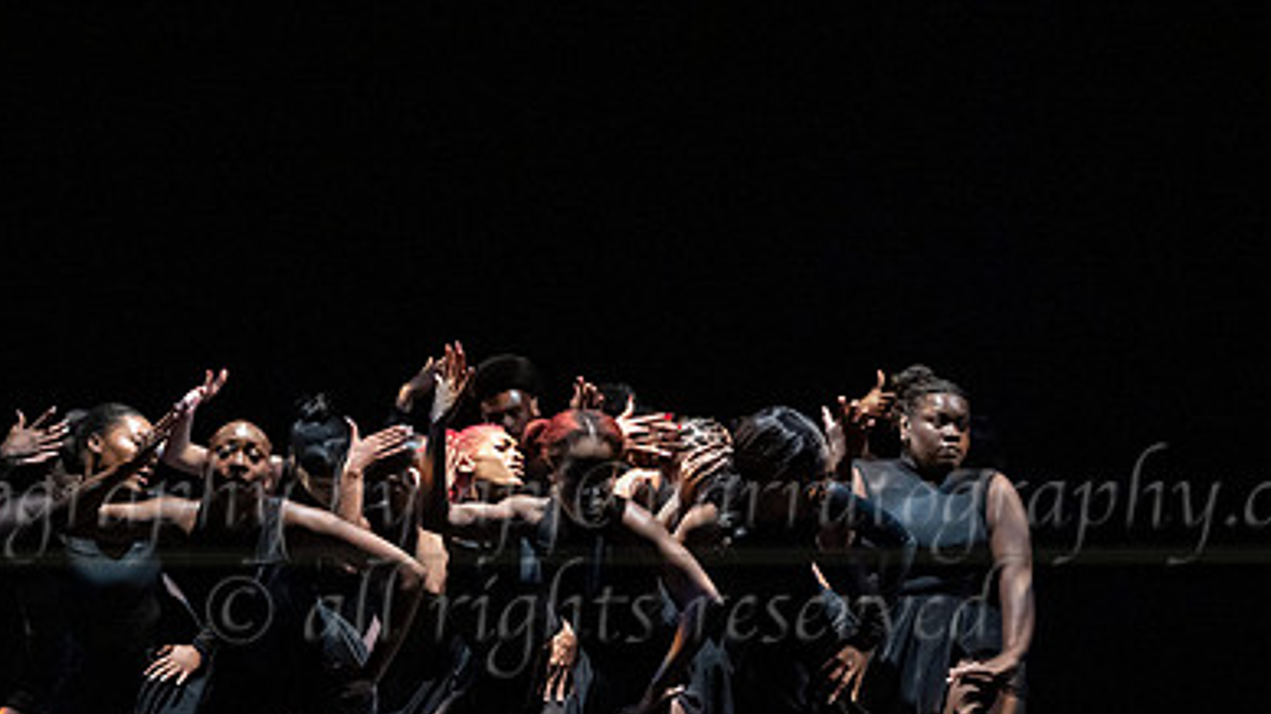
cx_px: 563
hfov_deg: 16.6
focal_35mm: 129
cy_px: 490
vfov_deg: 9.4
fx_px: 4346
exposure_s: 1/320
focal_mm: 75
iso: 6400
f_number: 3.5
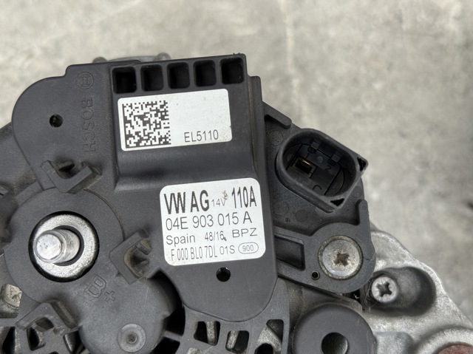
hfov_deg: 39.7
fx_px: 655
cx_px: 236
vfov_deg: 30.2
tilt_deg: -82.8
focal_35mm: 48
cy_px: 177
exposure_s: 1/198
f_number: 1.78
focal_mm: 6.76
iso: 50
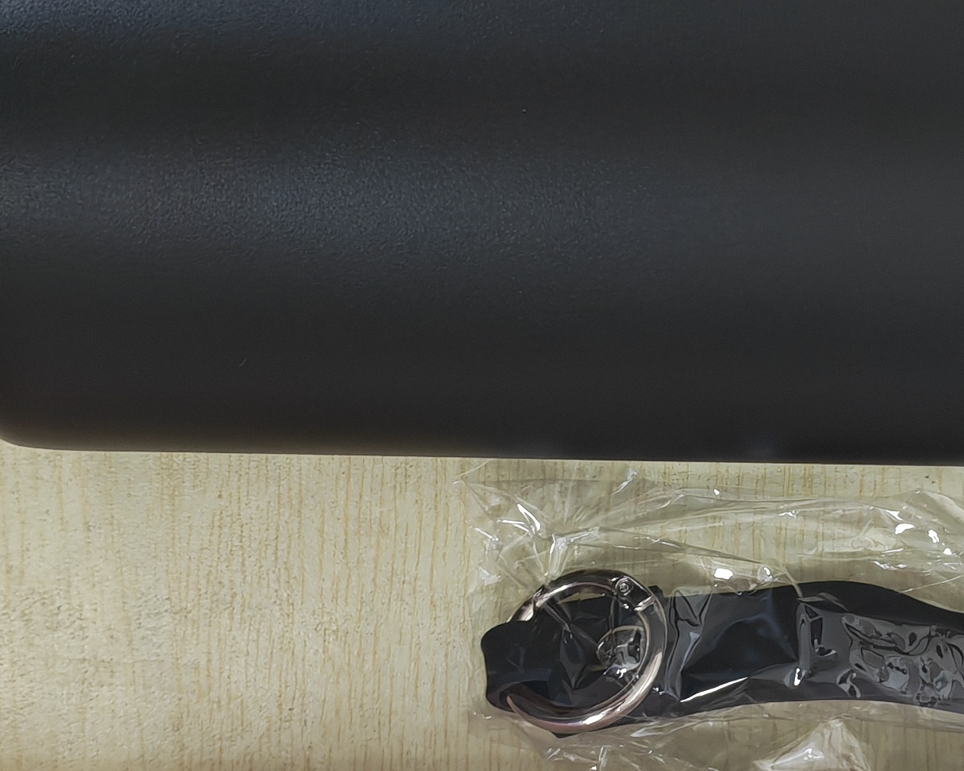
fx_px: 2254
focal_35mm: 79
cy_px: 489
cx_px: 755
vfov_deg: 19.4
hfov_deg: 23.8
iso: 800
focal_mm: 6.67
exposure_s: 1/50
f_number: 1.95
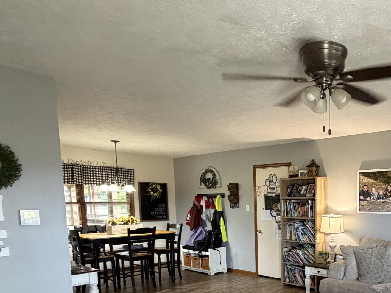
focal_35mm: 32
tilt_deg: -6.0
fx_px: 361
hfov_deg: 52.3
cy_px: 241
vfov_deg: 41.9
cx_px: 325
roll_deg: +0.4
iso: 500
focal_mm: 2.22
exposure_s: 1/60
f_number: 2.2
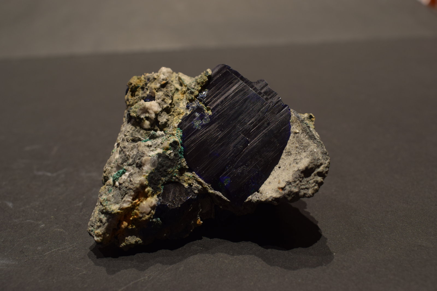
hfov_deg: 49.5
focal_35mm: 39
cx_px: 218
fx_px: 473
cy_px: 146
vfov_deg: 34.2
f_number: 9
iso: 200
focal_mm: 26
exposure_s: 1/1.3
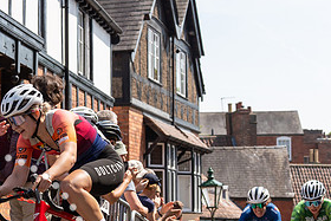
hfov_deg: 17.3
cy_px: 204
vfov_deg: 11.6
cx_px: 69
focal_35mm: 117
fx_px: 1076
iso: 160
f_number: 3.5
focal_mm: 38
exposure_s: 1/2500
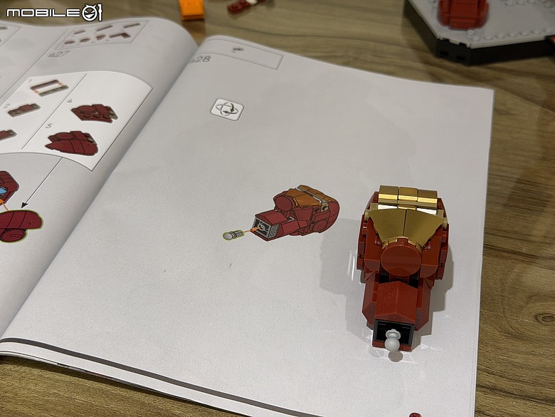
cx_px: 278
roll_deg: +0.7
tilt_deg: -39.1
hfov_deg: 39.7
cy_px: 208
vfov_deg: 30.3
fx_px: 770
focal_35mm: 48
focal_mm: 6.76
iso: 200
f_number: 1.78
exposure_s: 1/60
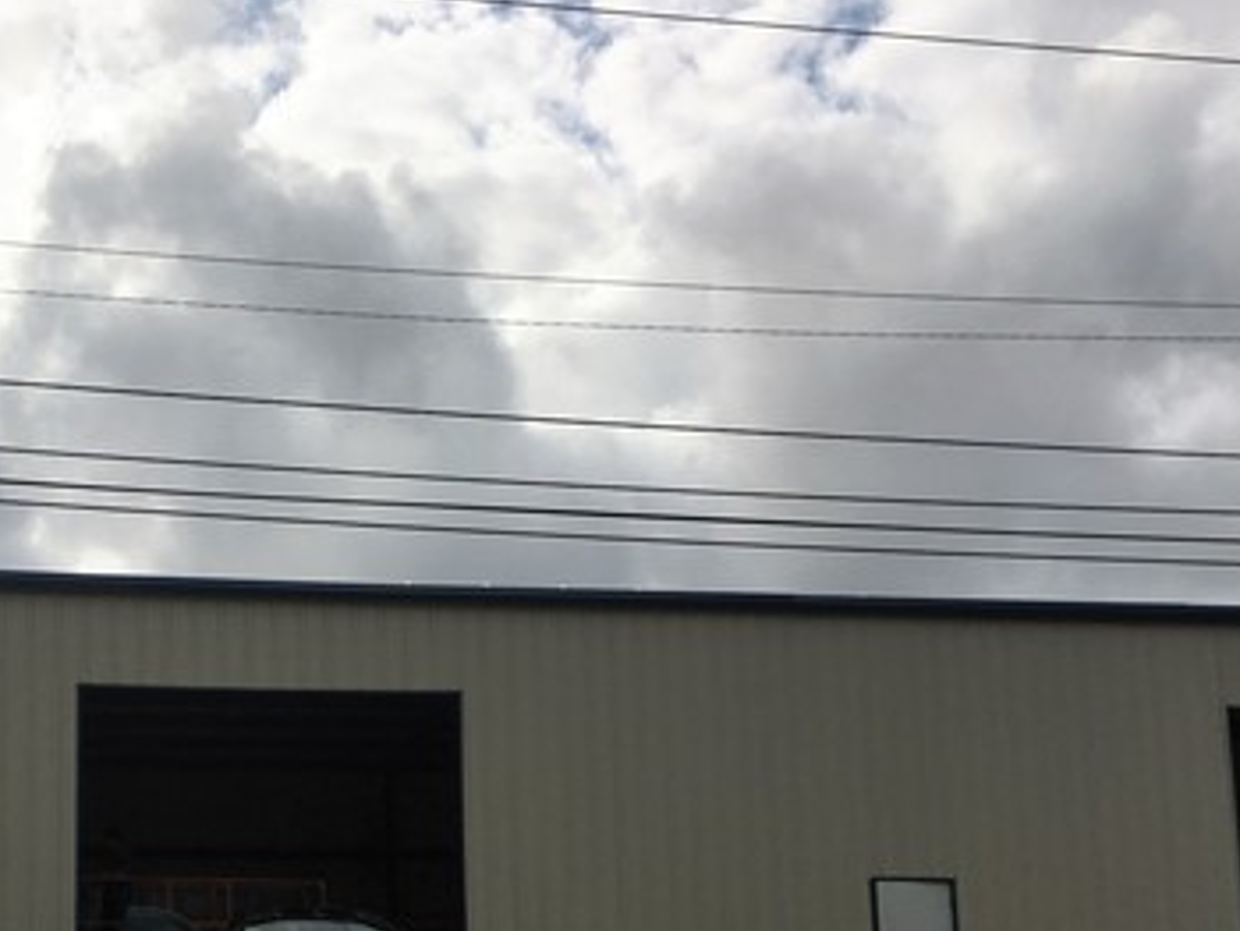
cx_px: 358
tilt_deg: +8.8
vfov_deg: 26.9
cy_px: 772
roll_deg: -0.2
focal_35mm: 53
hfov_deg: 35.6
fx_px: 1900
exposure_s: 1/3663
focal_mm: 4.15
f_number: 2.2
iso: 25
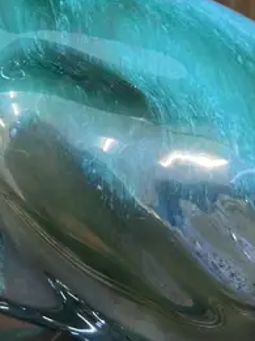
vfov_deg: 17.5
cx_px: 150
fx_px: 1083
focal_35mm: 110
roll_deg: +0.6
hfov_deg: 13.4
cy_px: -4
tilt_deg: -20.3
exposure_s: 1/25
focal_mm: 3.99
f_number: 1.8
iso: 400
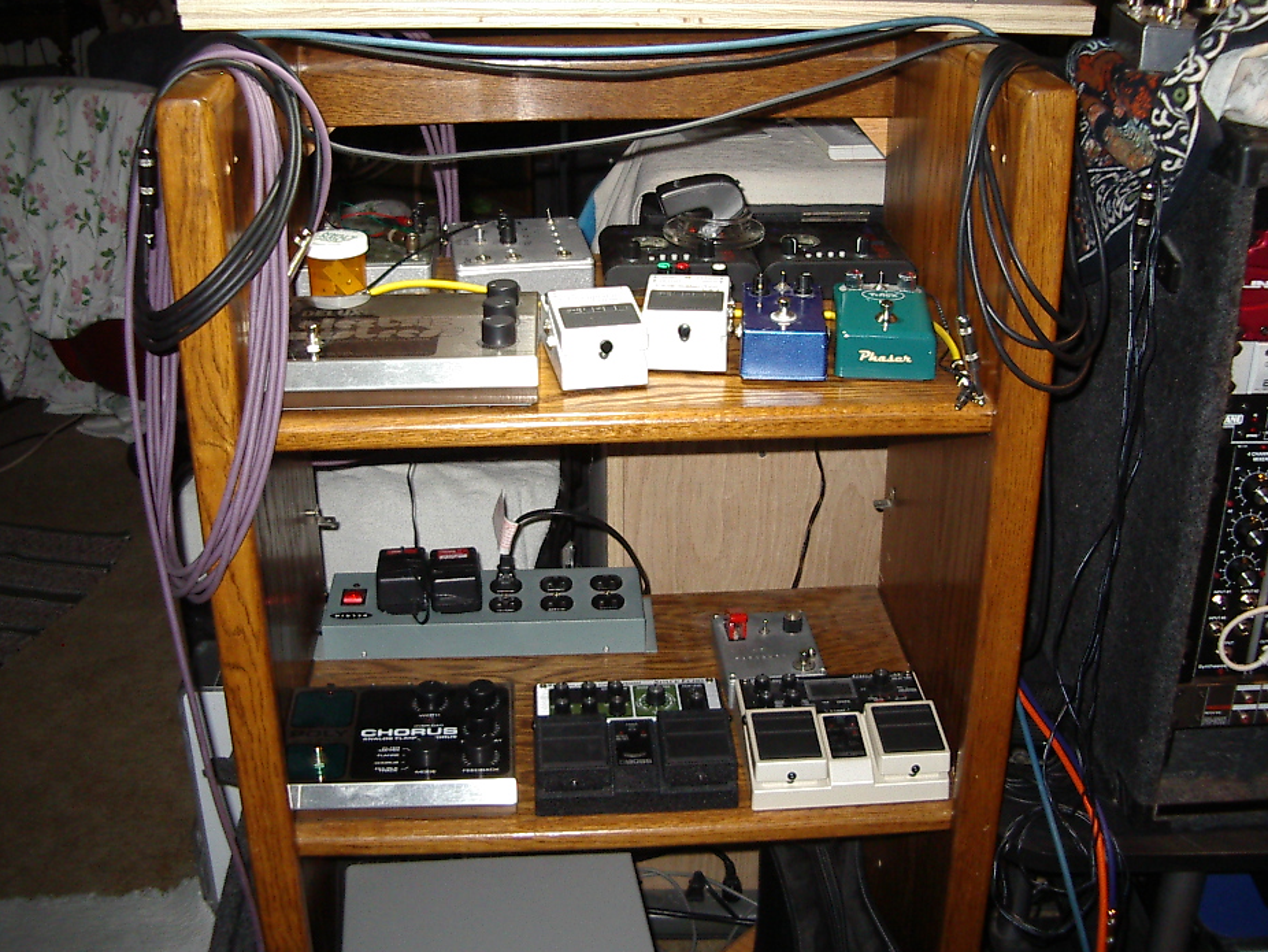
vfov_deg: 34.3
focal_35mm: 42
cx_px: 639
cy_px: 441
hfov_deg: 44.8
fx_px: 1539
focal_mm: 5.8
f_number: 2.6
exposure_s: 1/60
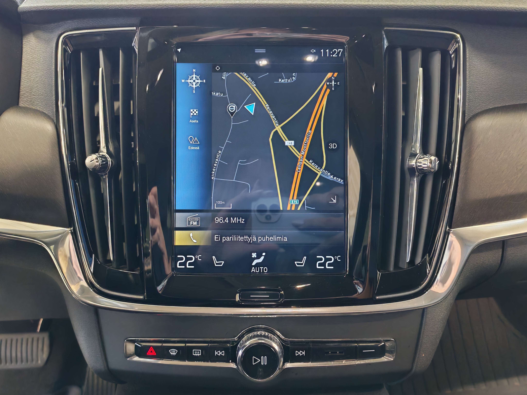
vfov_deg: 44.2
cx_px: 264
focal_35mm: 32
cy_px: 198
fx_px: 487
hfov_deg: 56.8
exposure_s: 1/50
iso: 2181
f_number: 1.9
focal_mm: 6.12
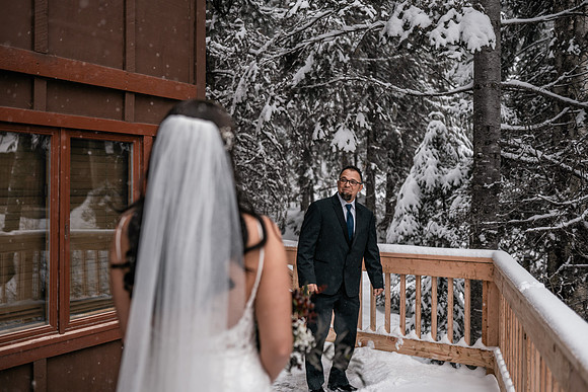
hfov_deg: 53.6
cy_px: 196
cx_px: 294
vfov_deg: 37.2
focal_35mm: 36
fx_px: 582
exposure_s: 1/400
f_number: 2
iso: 200
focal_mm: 35
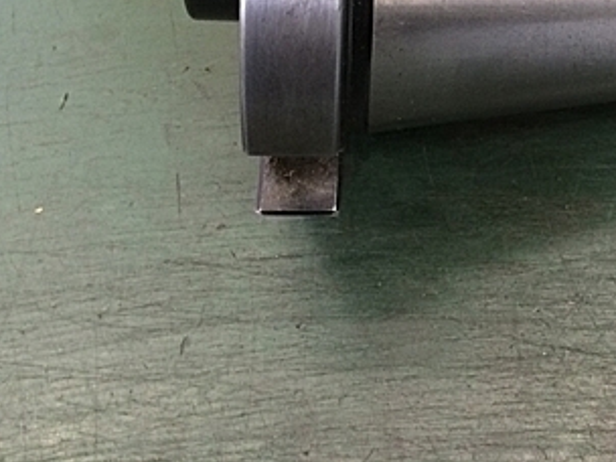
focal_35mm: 61
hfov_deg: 29.9
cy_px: -14
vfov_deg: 22.9
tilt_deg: -52.5
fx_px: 1086
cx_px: 594
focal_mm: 4.15
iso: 200
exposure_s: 1/30
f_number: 2.2
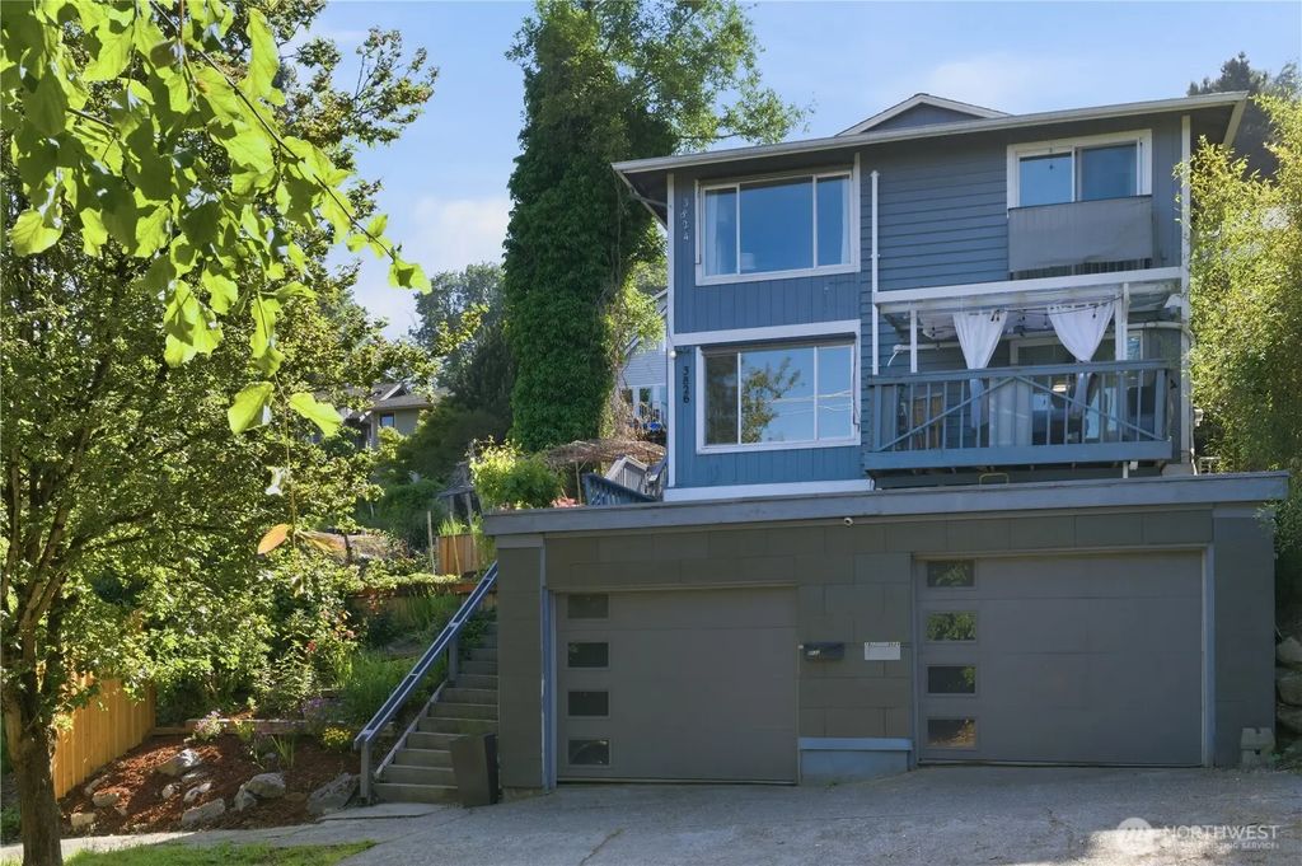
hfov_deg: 58.8
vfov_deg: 41.1
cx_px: 651
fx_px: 1156
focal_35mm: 32
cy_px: 433
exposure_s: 1/160
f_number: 10
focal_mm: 32
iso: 400
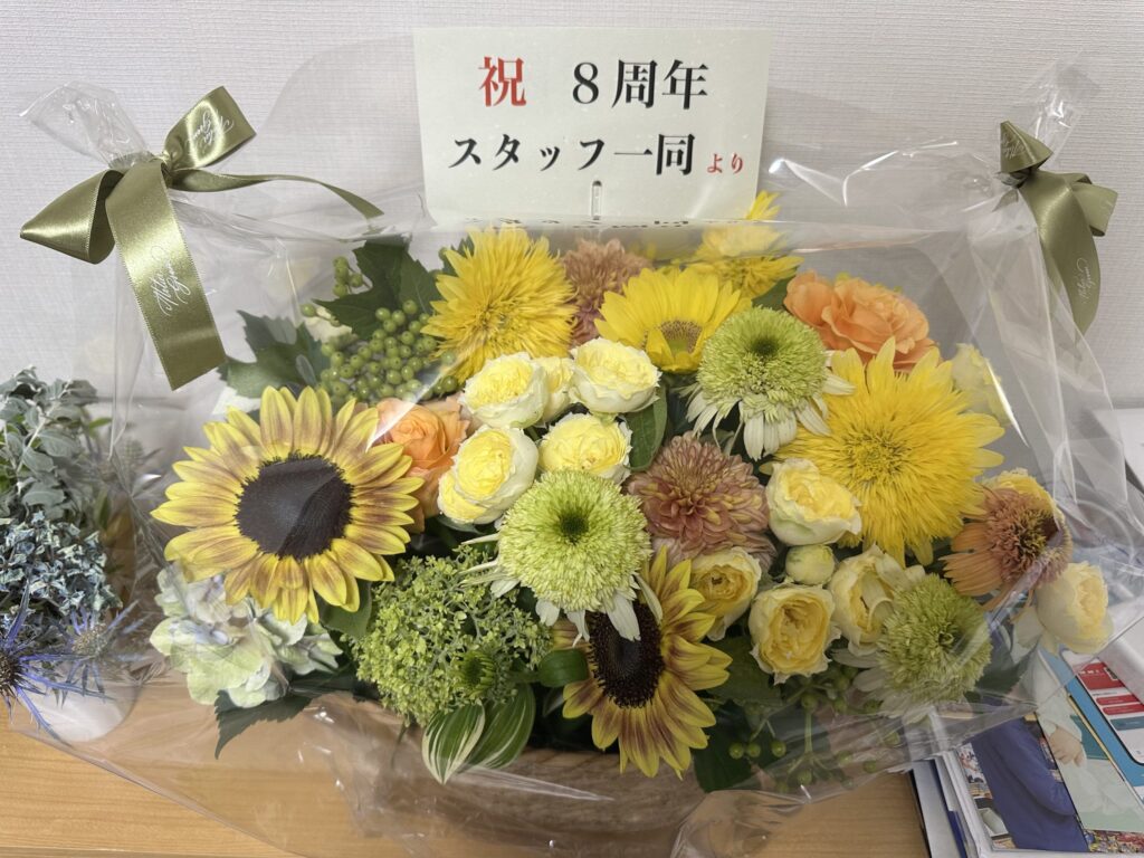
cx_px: 572
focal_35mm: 24
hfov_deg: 71.6
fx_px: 793
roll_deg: -1.5
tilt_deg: -38.9
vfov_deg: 56.8
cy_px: 429
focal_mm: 6.86
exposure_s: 1/100
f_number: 1.78
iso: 200
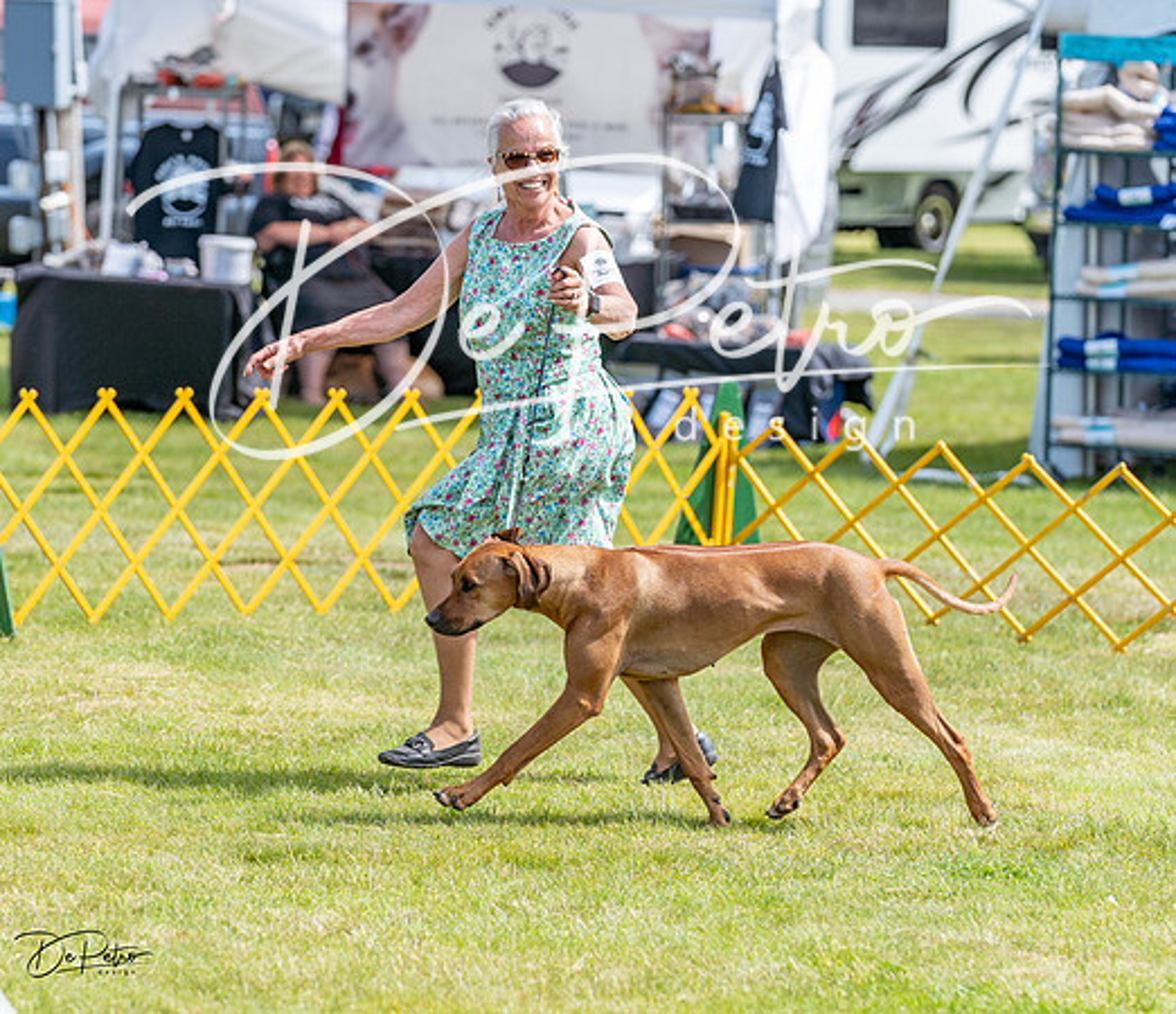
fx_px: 7147
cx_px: 579
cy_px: 464
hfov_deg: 9.4
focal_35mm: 199
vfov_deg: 8.1
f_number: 3.5
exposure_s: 1/1000
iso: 100
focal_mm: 135
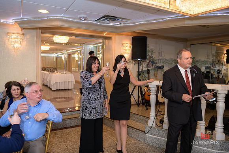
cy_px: 72
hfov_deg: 70.4
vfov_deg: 50.4
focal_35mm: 26
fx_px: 162
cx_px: 111
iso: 800
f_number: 3.2
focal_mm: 24
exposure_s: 1/125
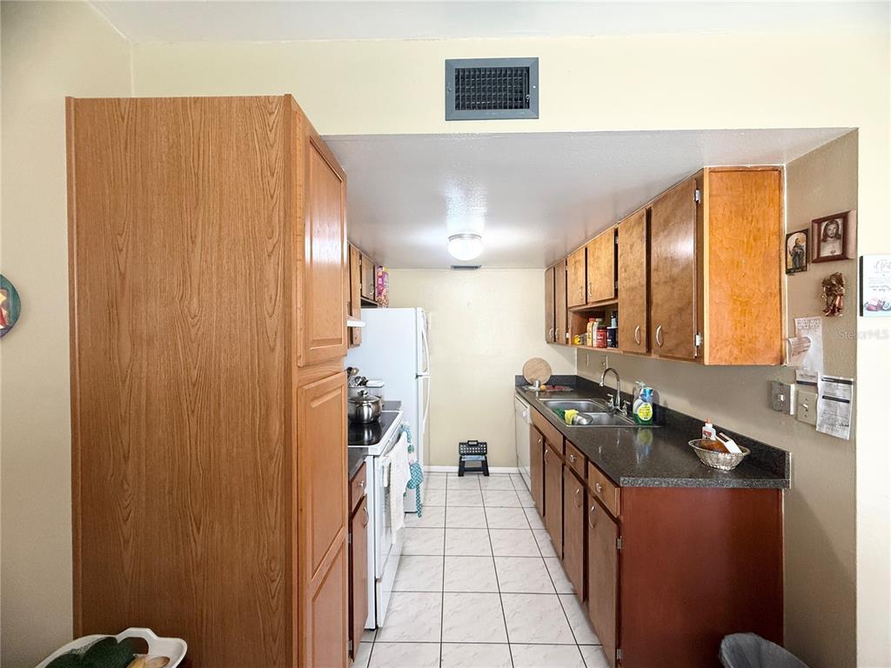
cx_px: 446
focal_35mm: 14
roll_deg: +0.9
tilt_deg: +0.6
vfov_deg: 85.7
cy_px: 334
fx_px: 360
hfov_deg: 102.1
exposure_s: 1/120
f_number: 2.2
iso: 250
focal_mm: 2.22
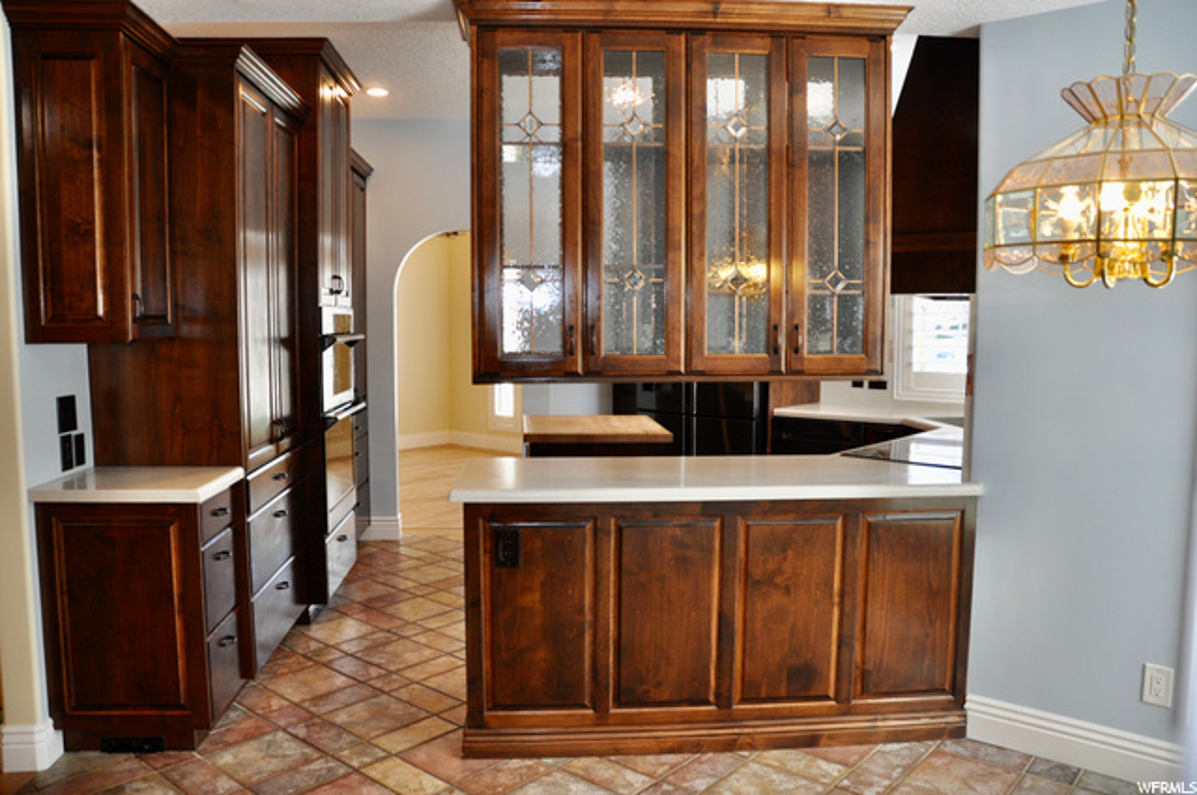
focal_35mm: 27
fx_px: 897
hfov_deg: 67.4
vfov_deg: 47.8
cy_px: 398
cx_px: 598
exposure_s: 1/60
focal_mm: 18
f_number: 3.5
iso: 200
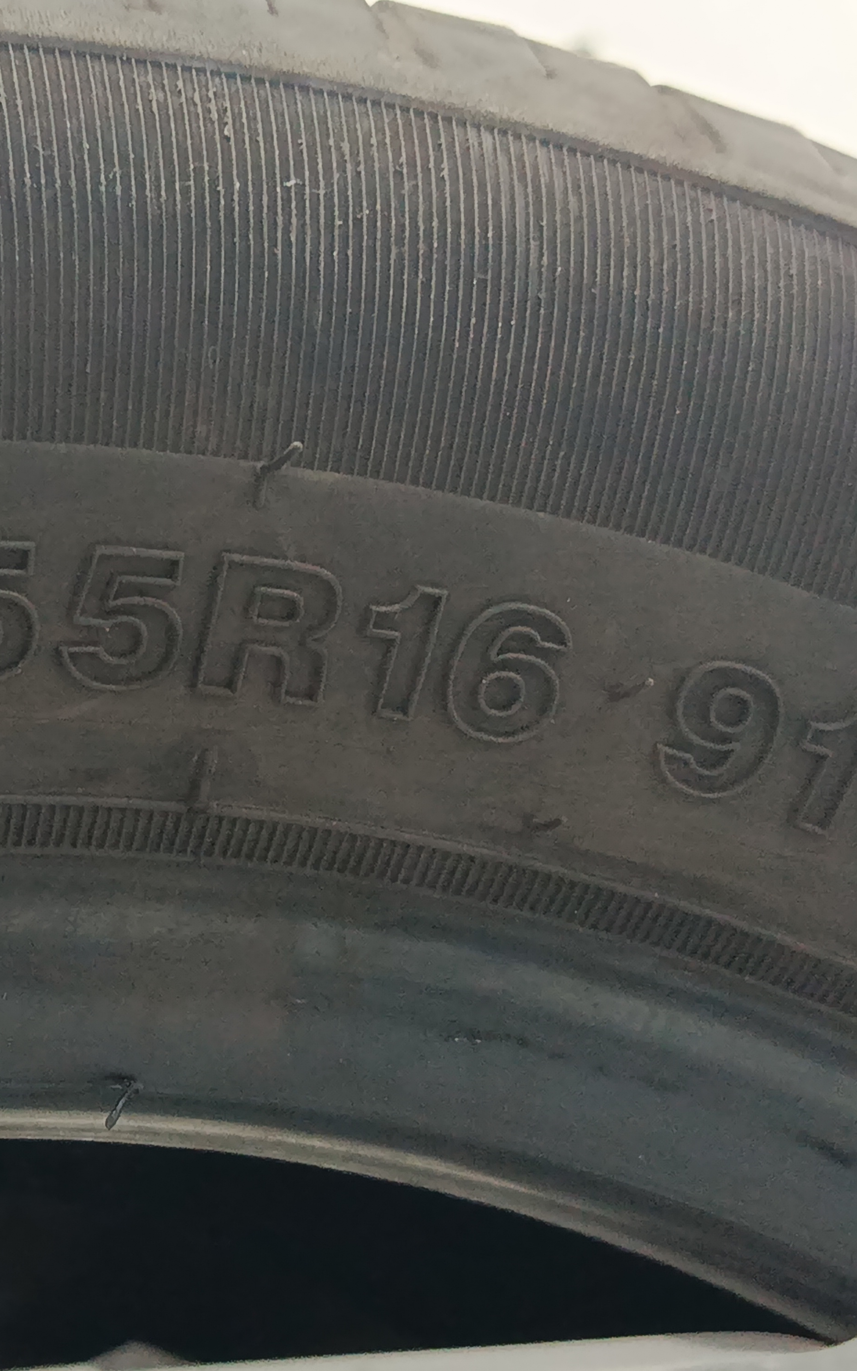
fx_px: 2504
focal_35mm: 67
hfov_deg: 19.1
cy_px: 686
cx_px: 120
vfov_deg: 30.6
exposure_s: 1/33.3
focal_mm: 5.24
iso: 1044
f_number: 1.7
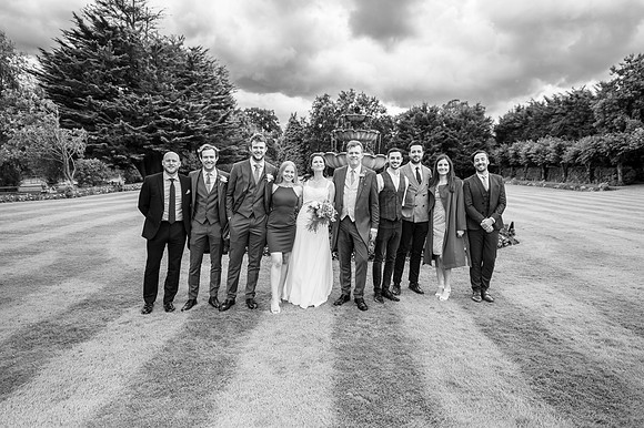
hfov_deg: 73.8
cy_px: 214
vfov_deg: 53.1
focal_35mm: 24
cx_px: 322
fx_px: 429
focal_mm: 24
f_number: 4
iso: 125
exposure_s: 1/640
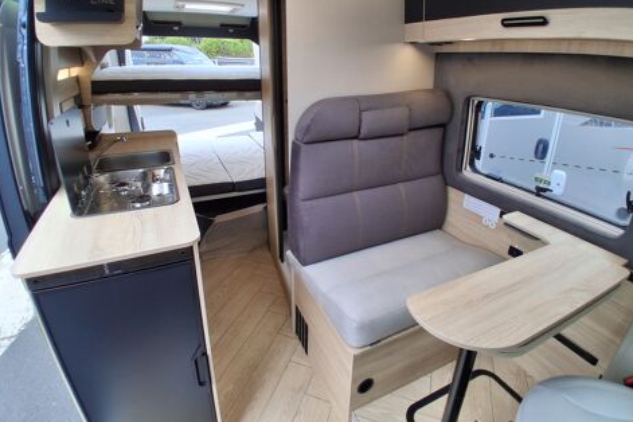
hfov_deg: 90.0
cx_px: 314
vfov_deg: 67.2
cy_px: 191
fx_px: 316
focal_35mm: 18
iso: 50
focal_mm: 1.4
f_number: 2.2
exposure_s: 1/118
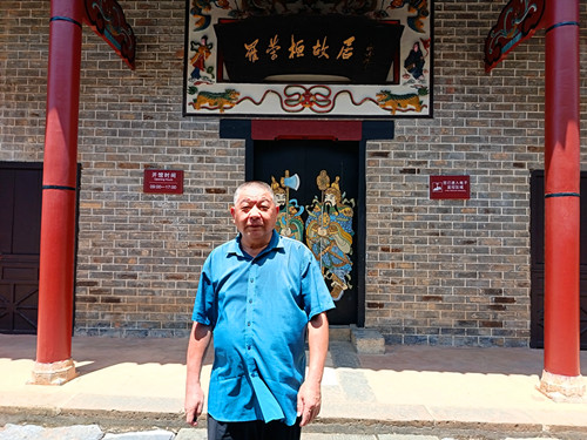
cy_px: 220
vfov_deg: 56.8
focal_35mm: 24
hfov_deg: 71.6
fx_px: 407
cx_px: 294
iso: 100
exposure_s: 1/169
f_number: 1.75
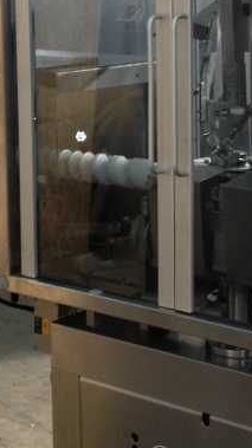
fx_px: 1224
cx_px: 257
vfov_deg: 20.5
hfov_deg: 11.6
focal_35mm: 103
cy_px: 98
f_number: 2.4
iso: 64
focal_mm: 4.28
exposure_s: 1/40
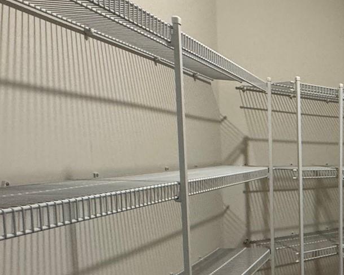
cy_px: 212
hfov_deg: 31.0
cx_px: 452
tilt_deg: -6.7
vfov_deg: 32.1
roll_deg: -1.1
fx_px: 469
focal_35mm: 46
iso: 200
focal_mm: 2.22
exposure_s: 1/60
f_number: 2.2
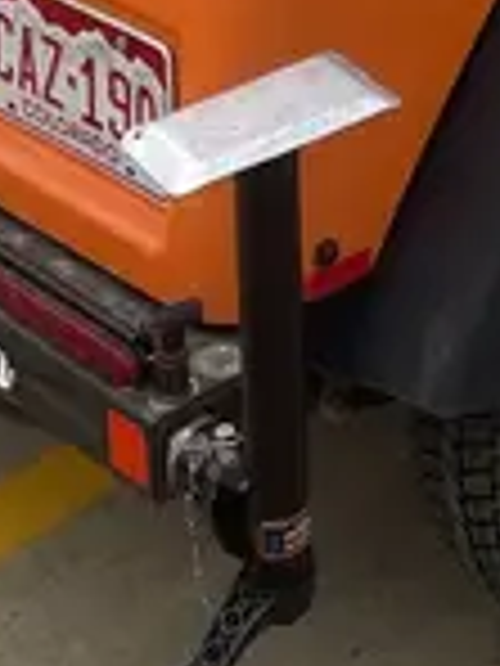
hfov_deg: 11.2
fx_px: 2484
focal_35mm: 129
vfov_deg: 13.4
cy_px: -605
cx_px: 667
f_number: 1.6
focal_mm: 4.2
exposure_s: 1/4132
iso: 50
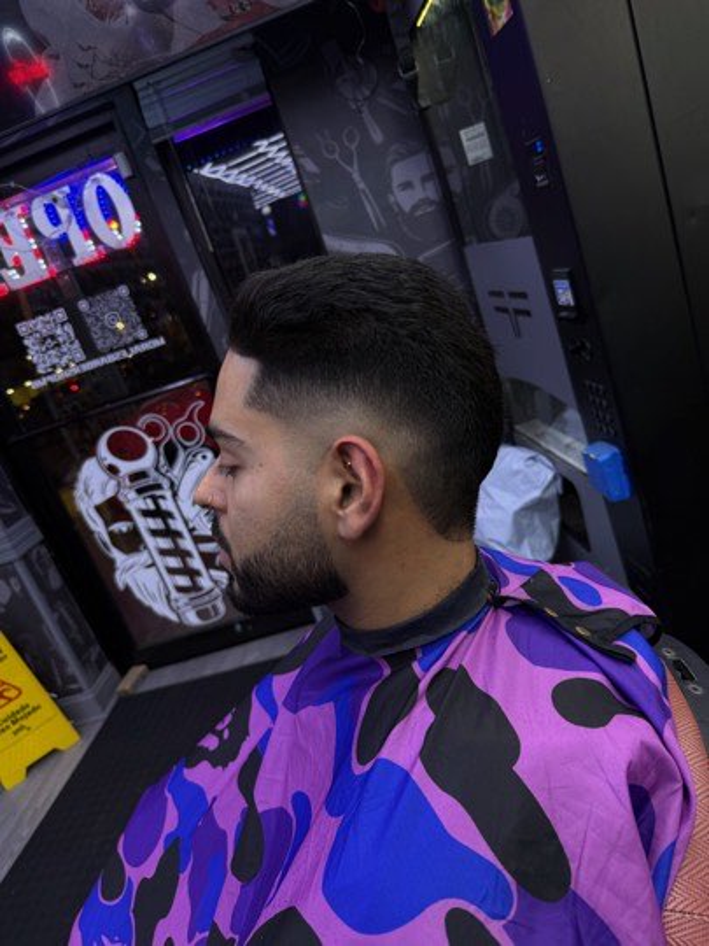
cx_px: 354
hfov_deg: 56.8
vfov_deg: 71.6
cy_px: 473
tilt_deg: -17.2
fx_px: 655
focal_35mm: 24
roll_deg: +20.3
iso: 125
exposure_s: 1/120
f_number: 1.78
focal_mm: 6.76
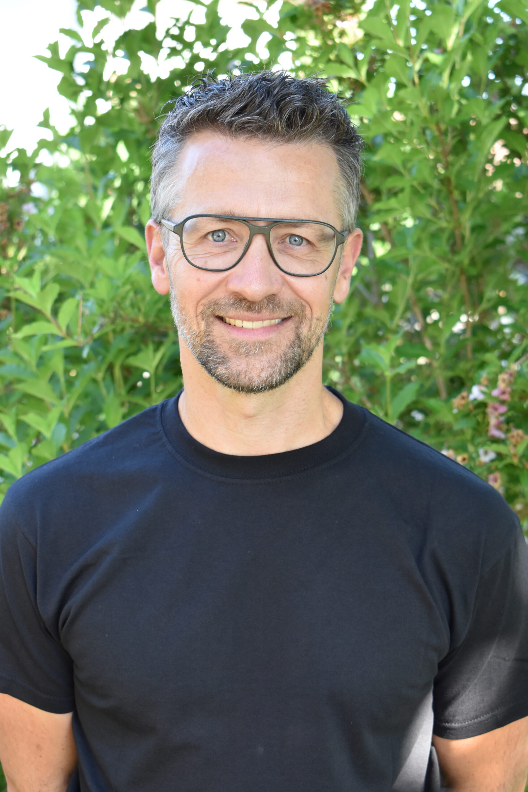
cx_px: 264
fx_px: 1584
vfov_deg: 28.1
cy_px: 396
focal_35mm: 72
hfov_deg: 18.9
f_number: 5.3
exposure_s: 1/160
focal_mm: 48
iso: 800
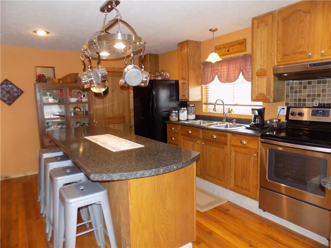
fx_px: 220
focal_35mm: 23
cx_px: 166
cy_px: 124
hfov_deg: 73.9
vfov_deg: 58.9
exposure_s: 1/30
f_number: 3.1
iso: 280
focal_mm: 4
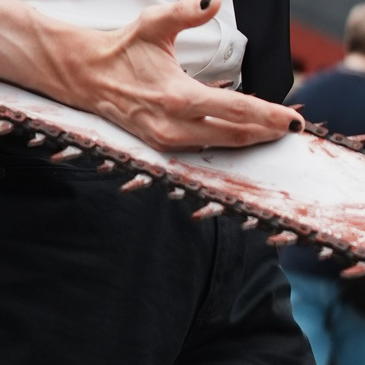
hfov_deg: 7.9
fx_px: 2636
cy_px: 186
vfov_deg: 7.9
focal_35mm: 221
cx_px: 306
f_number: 2
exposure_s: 1/6400
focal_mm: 35
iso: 250
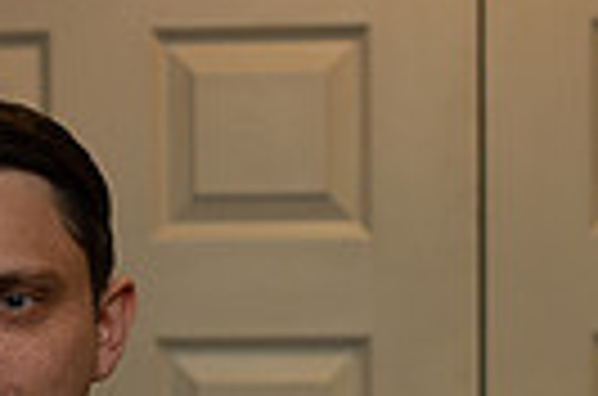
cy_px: 441
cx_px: 22
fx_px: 2535
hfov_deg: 13.3
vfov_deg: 8.8
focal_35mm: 153
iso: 800
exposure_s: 1/100
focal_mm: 35
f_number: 2.8
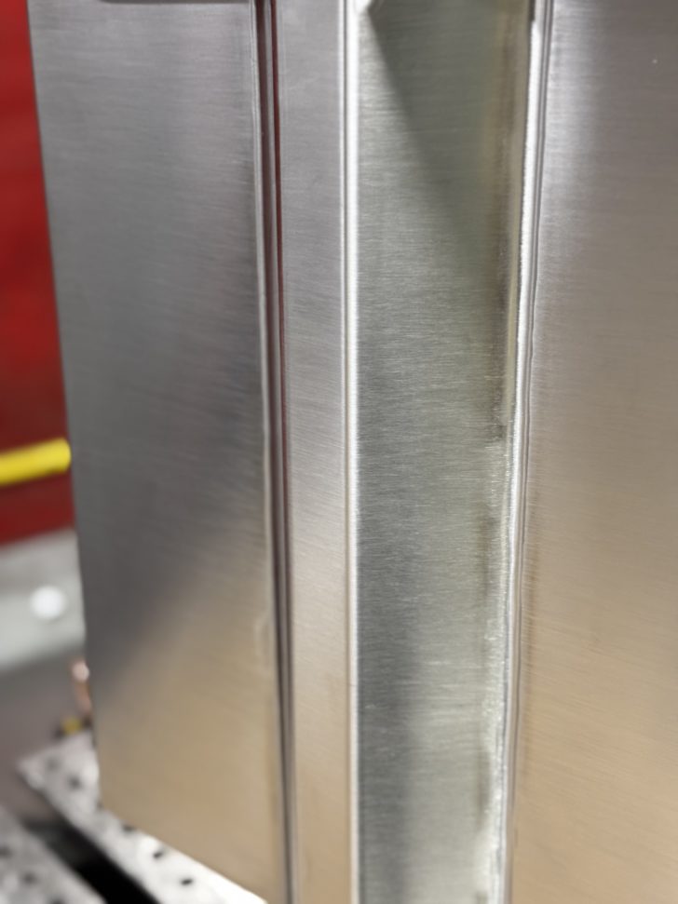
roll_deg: +0.7
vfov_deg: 39.7
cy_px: 452
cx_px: 339
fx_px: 1254
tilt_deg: -21.5
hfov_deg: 30.3
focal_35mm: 48
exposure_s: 1/60
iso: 160
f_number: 1.78
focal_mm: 6.76
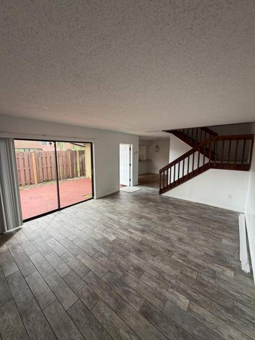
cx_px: 128
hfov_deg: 85.7
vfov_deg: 102.1
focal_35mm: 14
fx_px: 138
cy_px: 170
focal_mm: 2.22
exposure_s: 1/121
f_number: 2.2
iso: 160
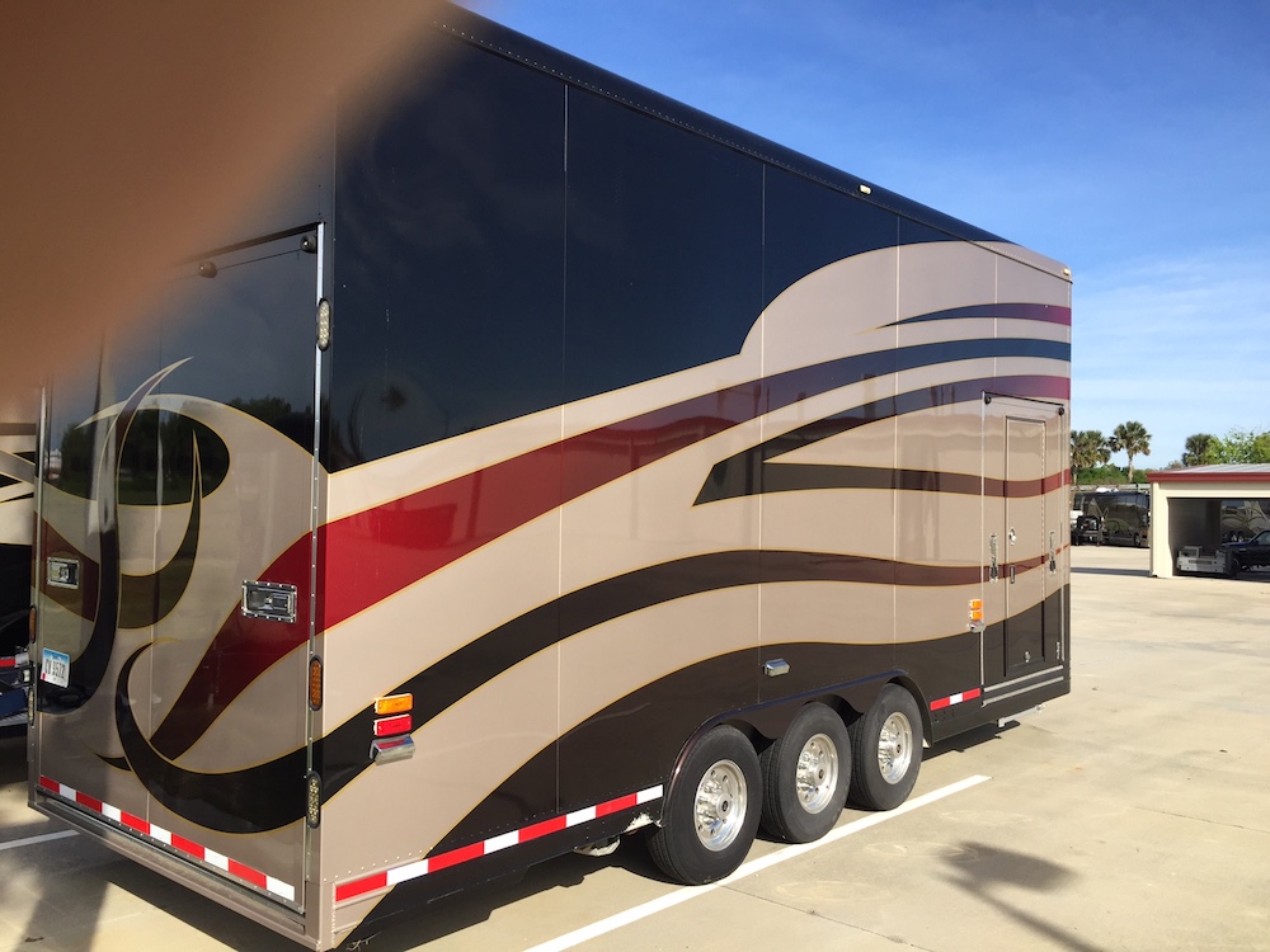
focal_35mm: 29
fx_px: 1064
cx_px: 635
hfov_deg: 61.7
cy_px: 476
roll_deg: -2.1
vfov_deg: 48.2
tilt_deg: +4.6
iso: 32
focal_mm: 4.15
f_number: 2.2
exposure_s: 1/1099
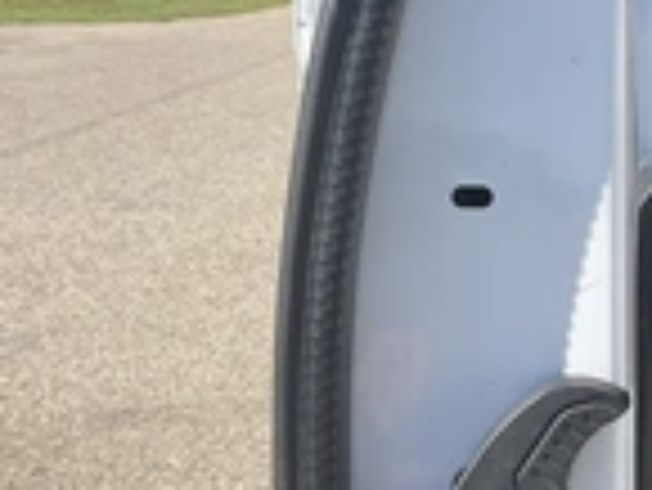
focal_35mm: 80
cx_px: 463
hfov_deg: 24.2
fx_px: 1508
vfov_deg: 18.4
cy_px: 355
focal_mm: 3
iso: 25
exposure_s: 1/1076
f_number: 1.8
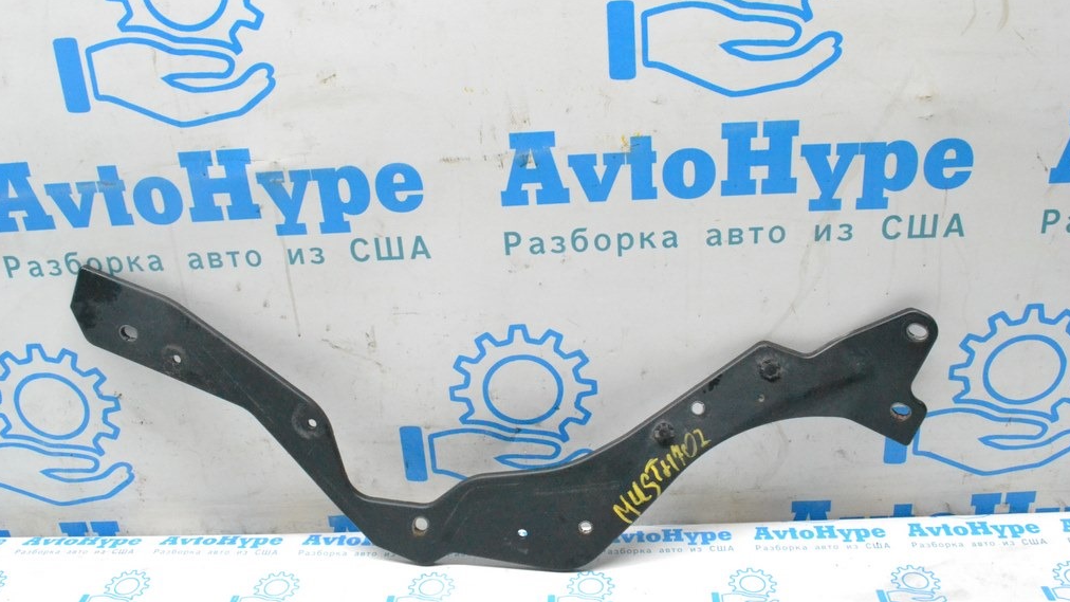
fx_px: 993
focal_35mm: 35
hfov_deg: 56.6
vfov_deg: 33.7
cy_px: 287
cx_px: 535
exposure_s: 1/160
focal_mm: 22
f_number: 9
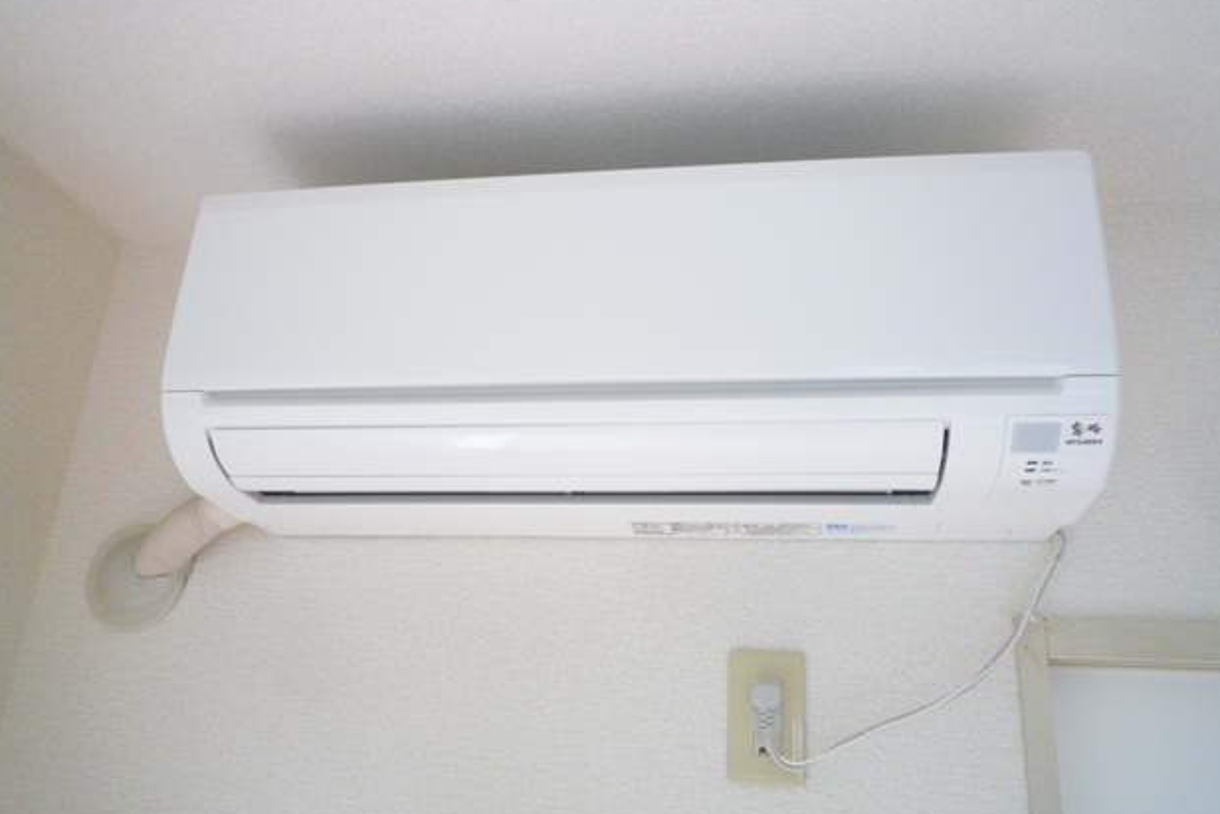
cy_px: 446
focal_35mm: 27
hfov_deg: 67.4
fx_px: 915
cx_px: 616
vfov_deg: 47.9
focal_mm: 4.4
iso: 200
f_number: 2.8
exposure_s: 1/30
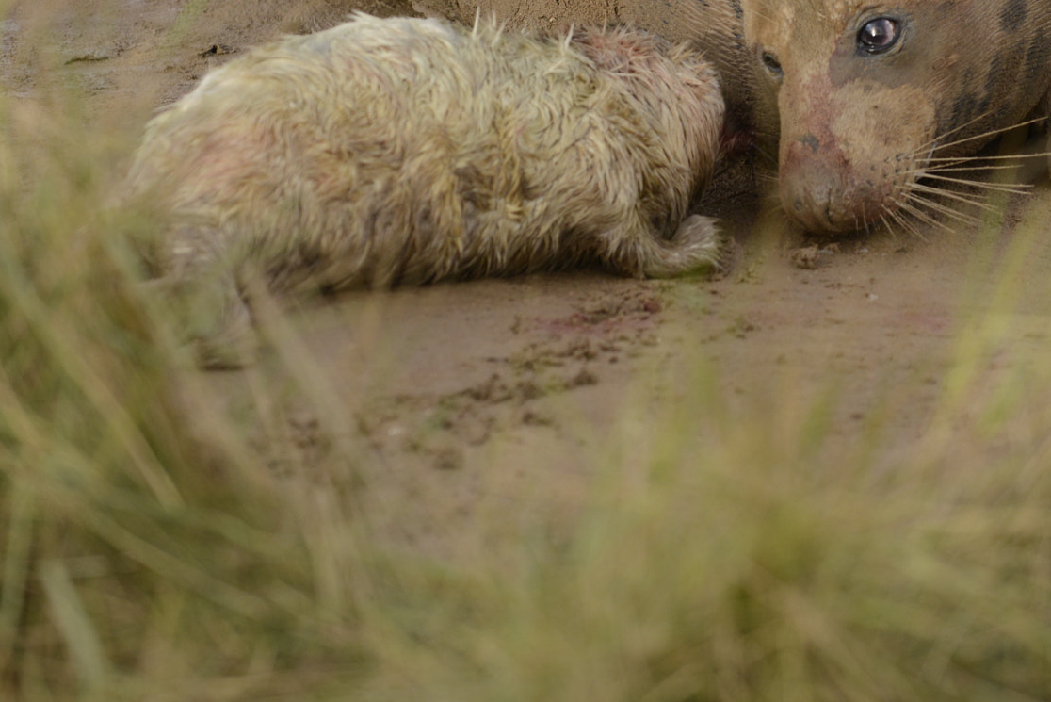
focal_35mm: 367
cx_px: 581
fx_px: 10718
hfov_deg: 5.6
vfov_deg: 3.7
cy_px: 176
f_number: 4
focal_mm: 200
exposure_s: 1/3200
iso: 800
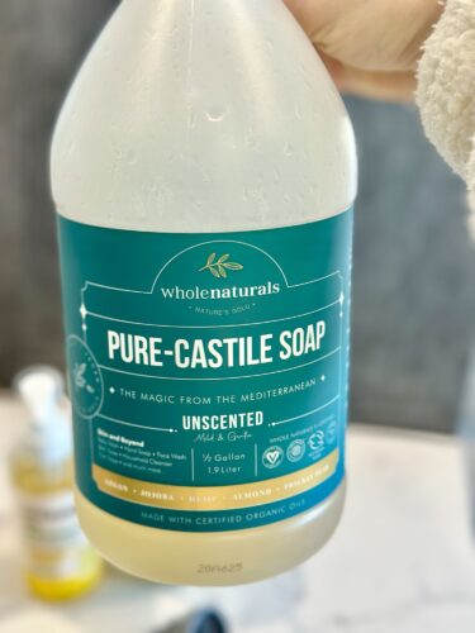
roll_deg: -3.6
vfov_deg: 39.7
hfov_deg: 30.3
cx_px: 238
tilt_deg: -34.2
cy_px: 316
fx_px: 878
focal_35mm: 48
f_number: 1.78
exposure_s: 1/120
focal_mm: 6.86
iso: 125
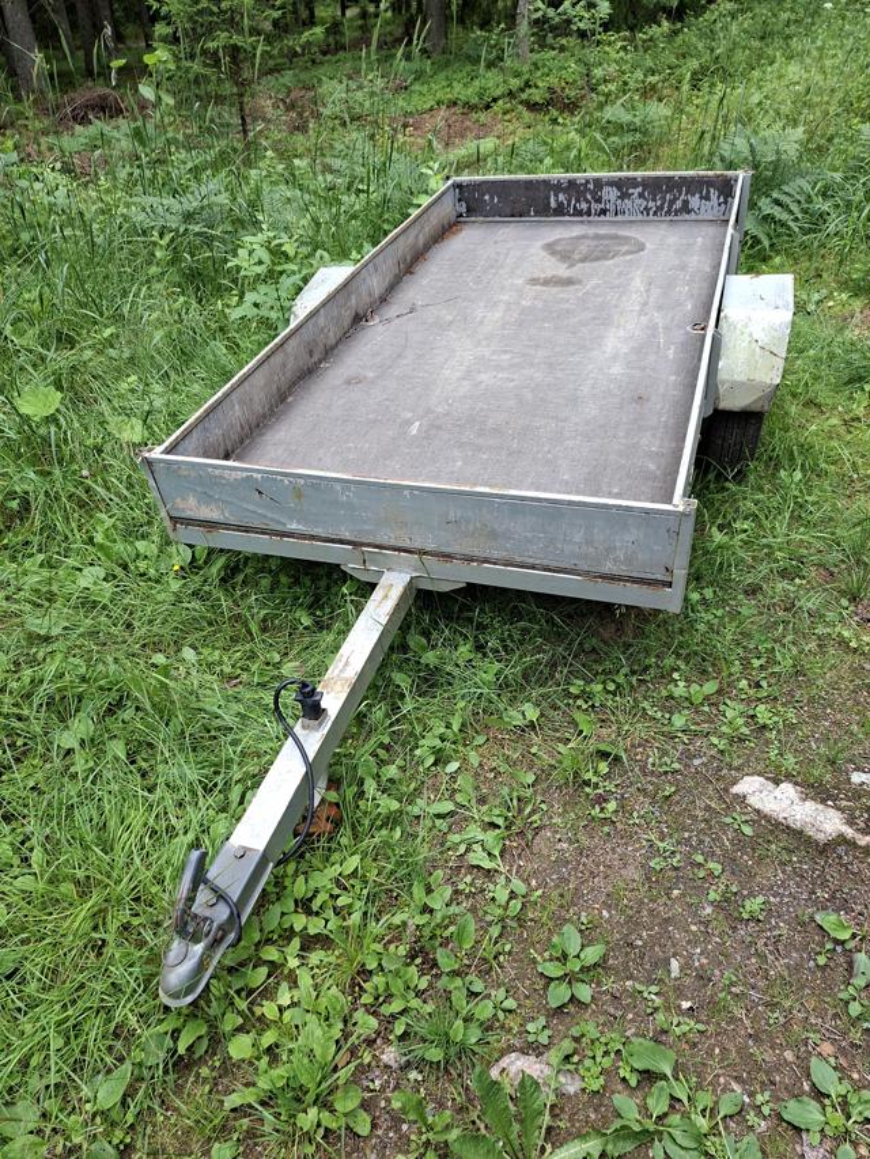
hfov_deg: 58.9
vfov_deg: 73.9
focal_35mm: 23
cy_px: 580
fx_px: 771
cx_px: 435
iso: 50
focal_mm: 5.54
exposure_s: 1/266
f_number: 1.8
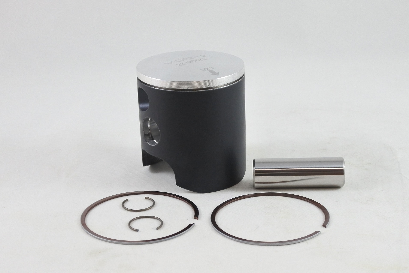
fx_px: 545
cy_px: 136
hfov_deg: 41.1
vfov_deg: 28.1
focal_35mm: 48
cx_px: 204
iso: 500
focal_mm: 18
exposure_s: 1/125
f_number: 4.5
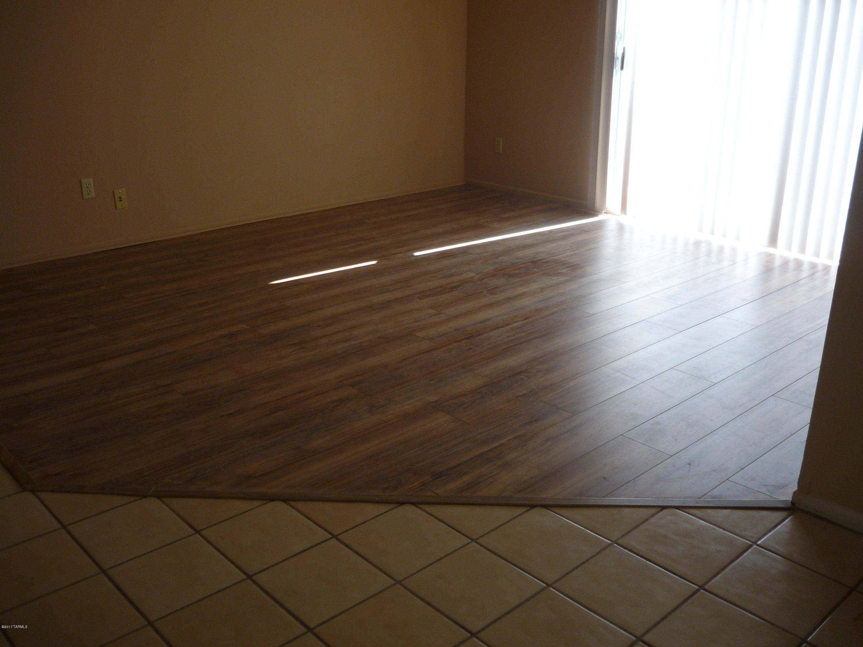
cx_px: 432
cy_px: 324
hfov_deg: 55.4
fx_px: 823
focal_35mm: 33
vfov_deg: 42.9
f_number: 2.8
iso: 100
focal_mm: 5.5
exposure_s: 1/80
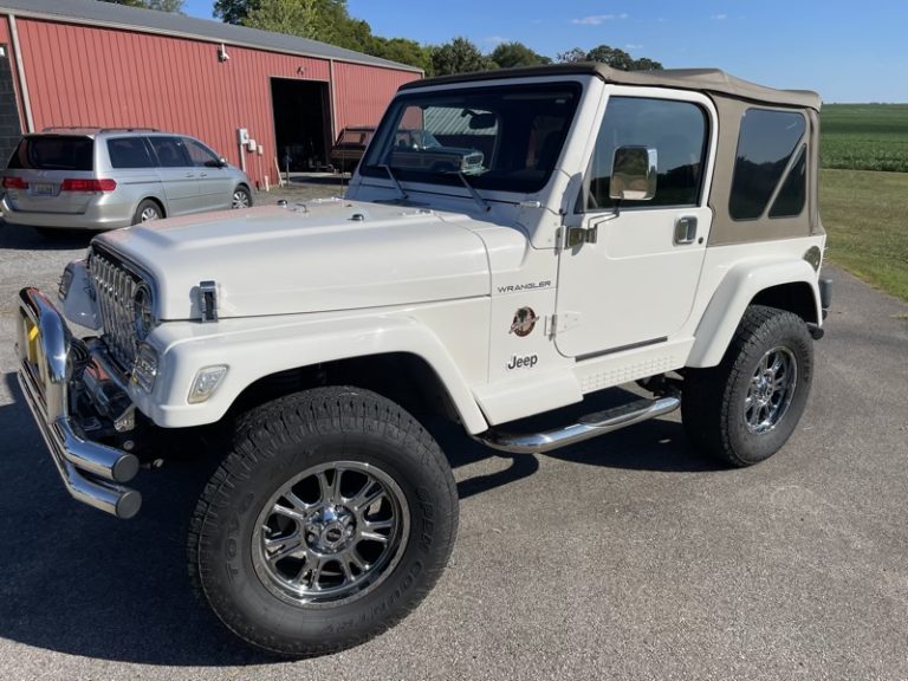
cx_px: 454
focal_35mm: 26
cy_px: 340
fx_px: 682
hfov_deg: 67.3
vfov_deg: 53.1
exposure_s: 1/7407
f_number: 1.6
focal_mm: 5.1
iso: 32
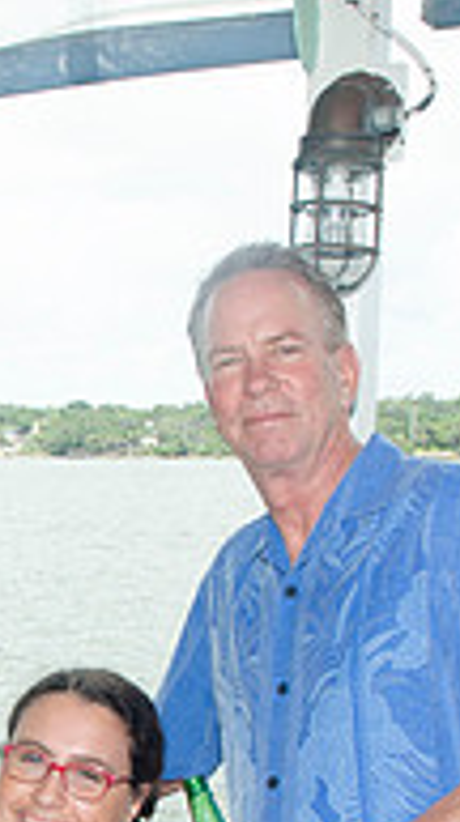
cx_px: -179
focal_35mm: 85
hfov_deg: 13.5
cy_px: 809
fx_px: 1850
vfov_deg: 24.0
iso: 250
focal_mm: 18
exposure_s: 1/250
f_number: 7.1
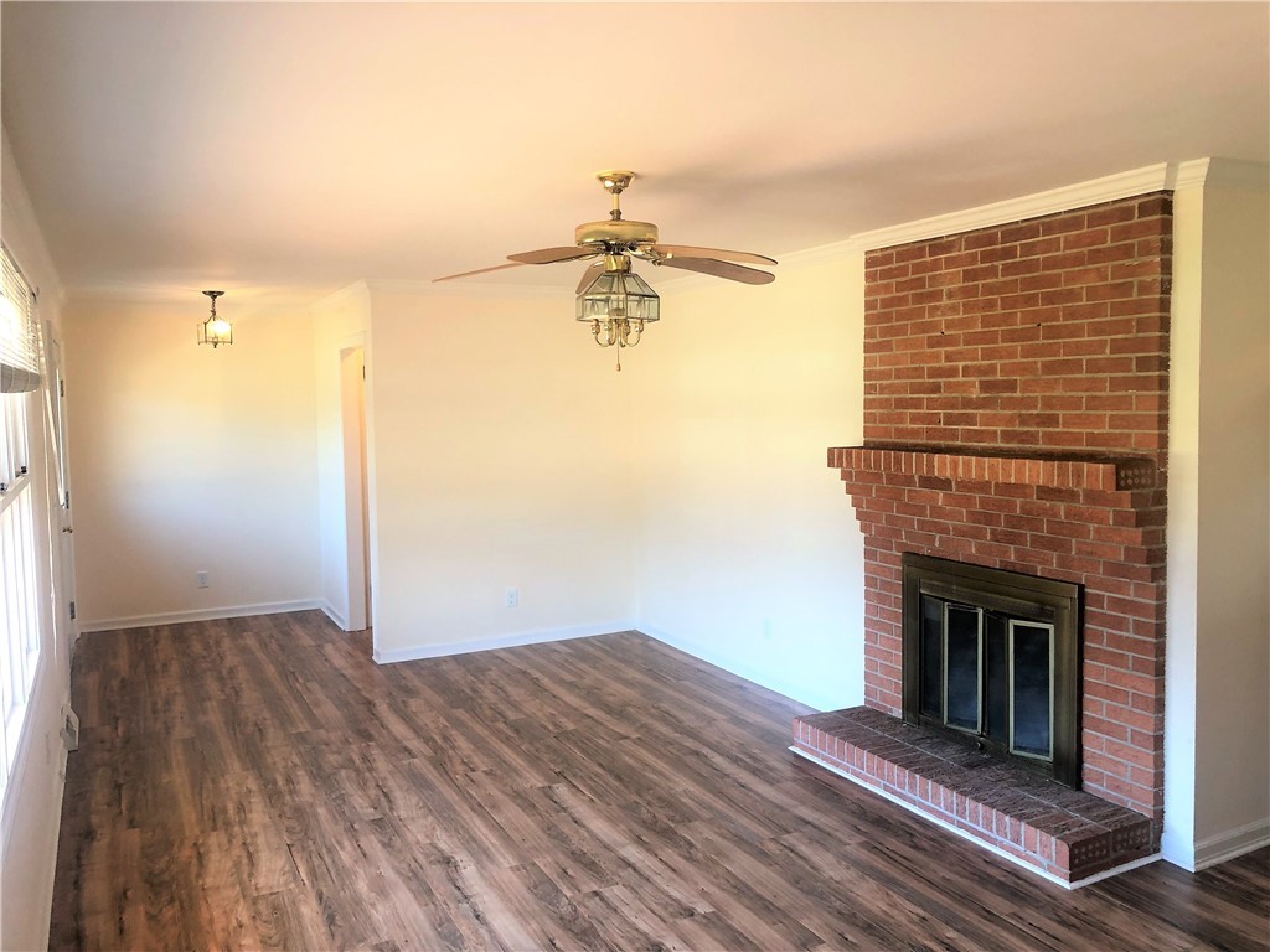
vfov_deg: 48.2
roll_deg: +0.6
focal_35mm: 29
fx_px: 1064
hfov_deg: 61.7
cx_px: 635
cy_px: 476
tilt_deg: -2.4
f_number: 1.8
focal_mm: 3.99
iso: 32
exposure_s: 1/30
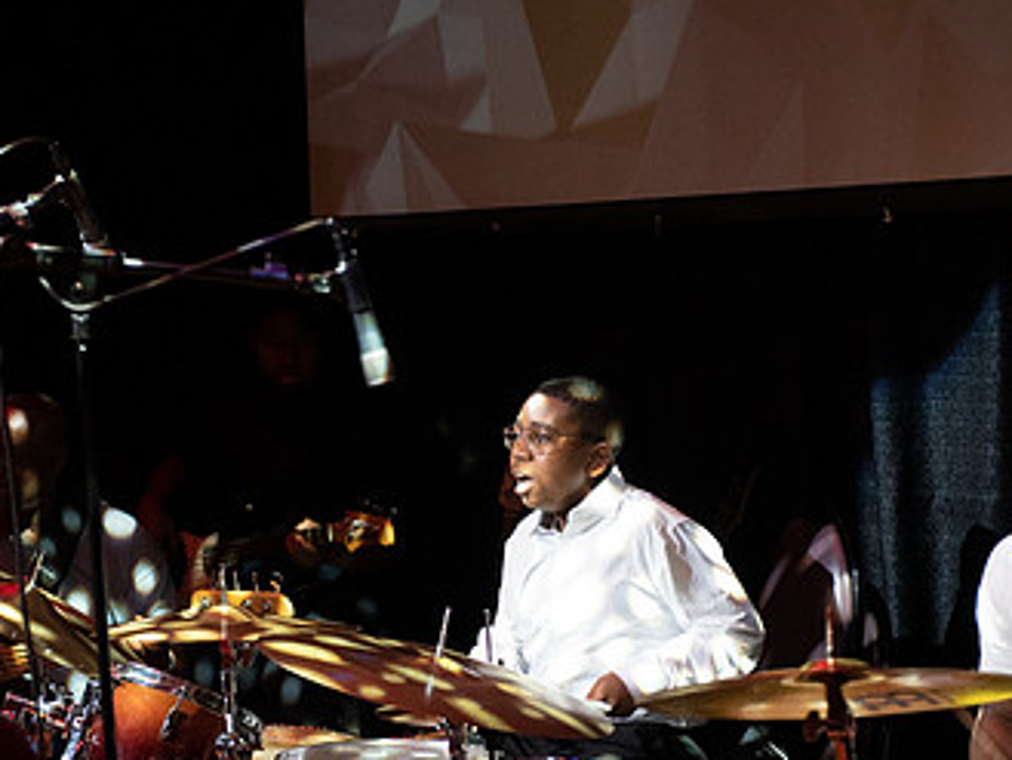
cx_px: 486
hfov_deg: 17.6
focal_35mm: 112
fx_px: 3276
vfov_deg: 13.2
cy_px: 589
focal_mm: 66
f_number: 4
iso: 3200
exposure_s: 1/200
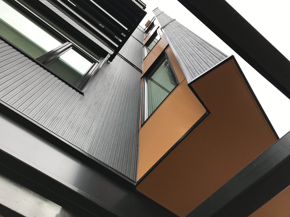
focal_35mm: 28
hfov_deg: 63.4
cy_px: 108
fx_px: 235
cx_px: 145
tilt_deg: +65.2
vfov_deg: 49.7
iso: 20
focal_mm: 3.99
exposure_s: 1/447
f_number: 1.8
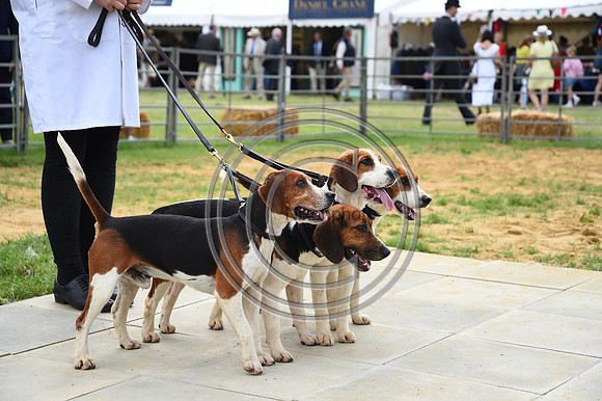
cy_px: 200
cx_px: 301
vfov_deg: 18.2
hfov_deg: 27.0
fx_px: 1253
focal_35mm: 75
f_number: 5.6
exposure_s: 1/1250
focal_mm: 75
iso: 500
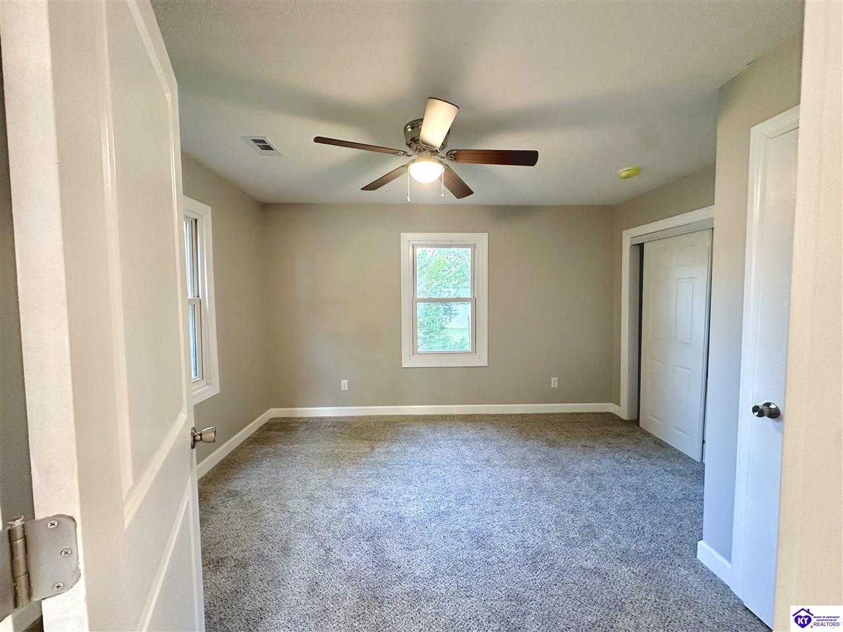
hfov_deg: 102.1
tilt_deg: -3.0
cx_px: 422
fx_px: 341
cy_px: 316
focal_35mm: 14
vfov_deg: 85.7
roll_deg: +0.6
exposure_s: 1/60
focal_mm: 2.22
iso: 400
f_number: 2.2
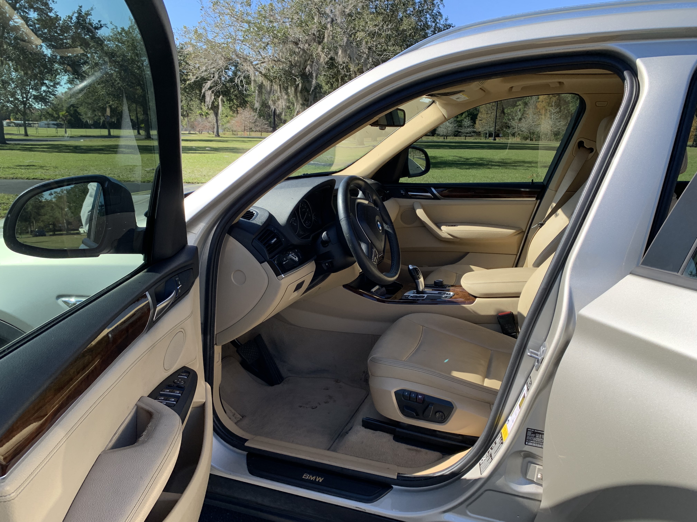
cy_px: 261
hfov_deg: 67.3
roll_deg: -0.5
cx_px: 348
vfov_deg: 53.1
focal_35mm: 26
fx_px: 524
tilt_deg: -12.9
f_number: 1.8
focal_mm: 4.25
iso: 25
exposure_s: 1/687
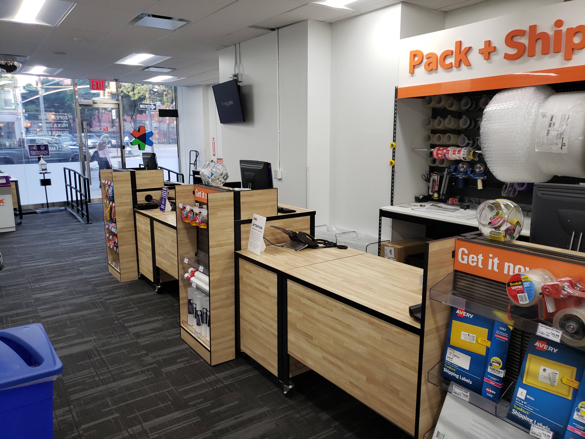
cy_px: 220
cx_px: 292
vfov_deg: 53.1
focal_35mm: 26
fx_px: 439
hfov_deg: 67.3
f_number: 1.5
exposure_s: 1/120
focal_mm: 4.3
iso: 80
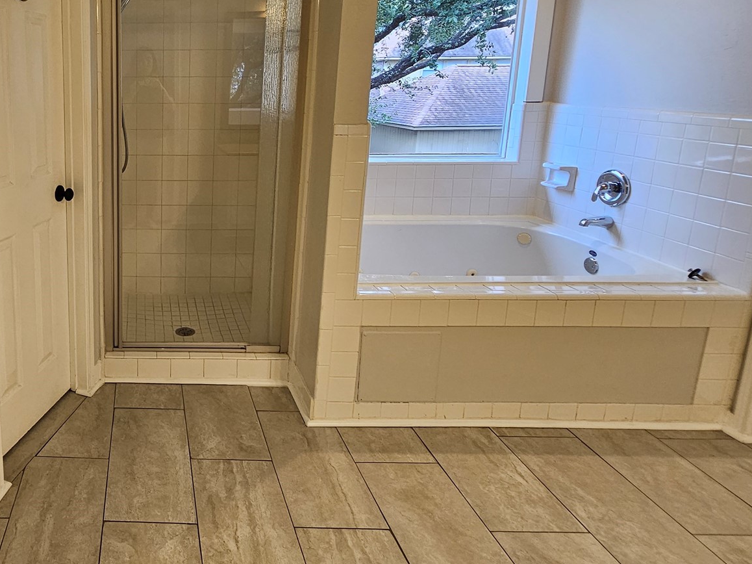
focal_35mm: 23
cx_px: 126
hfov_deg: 65.6
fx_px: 500
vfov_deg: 57.2
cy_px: 175
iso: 160
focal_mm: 2.2
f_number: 2.2
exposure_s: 1/60
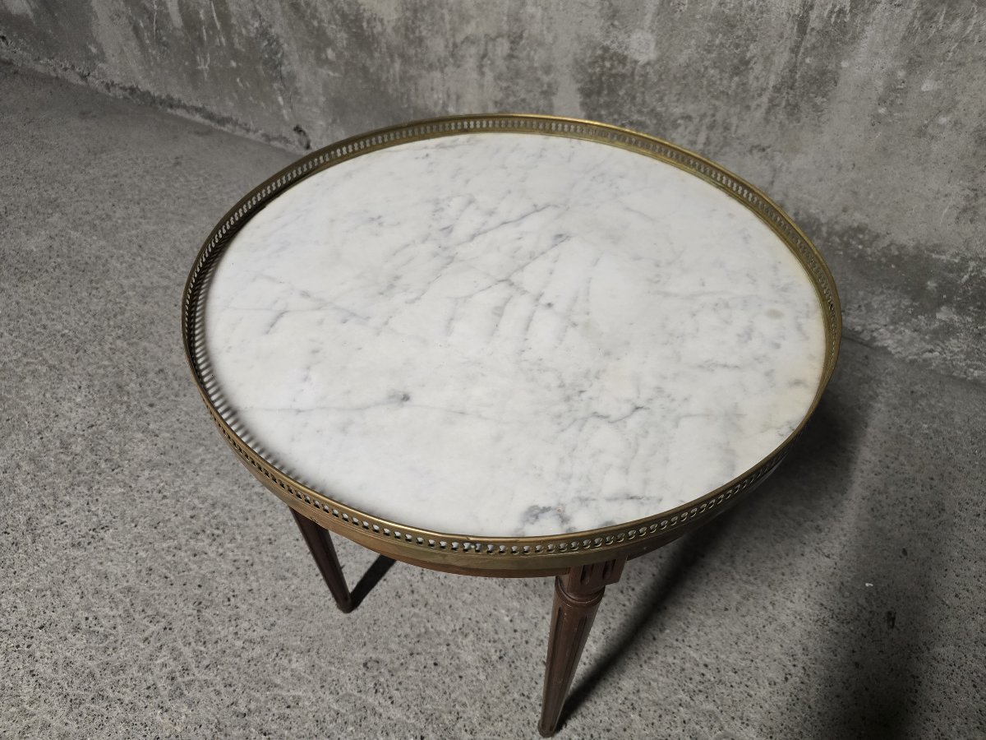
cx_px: 493
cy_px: 370
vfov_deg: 58.9
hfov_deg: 73.9
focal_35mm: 23
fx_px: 655
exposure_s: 1/100
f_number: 1.7
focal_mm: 6.3
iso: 400
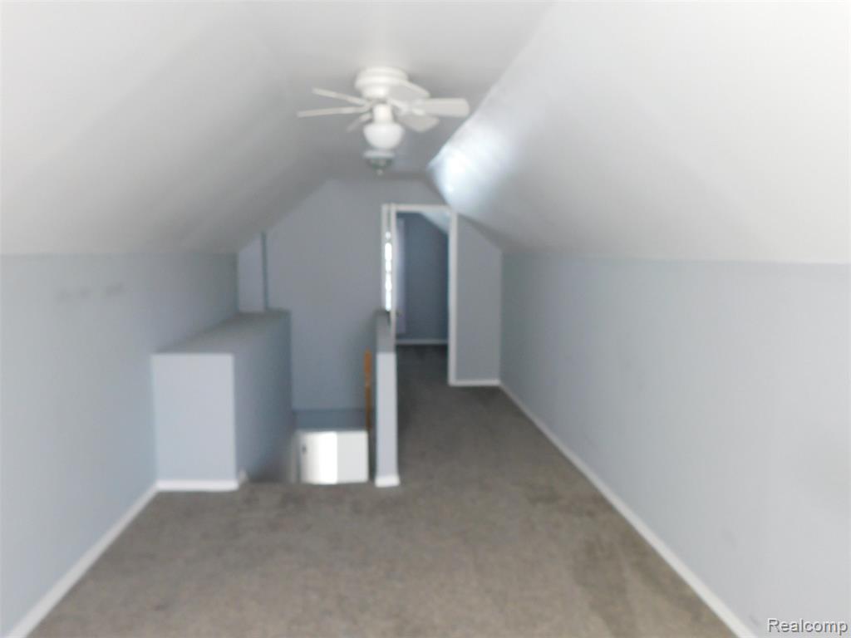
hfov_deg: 73.9
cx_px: 426
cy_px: 319
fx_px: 565
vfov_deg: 58.9
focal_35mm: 23
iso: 220
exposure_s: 1/30
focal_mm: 4
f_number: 3
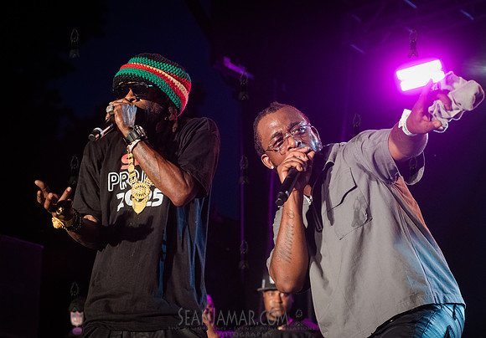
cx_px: 229
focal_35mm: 85
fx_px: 1157
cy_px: 169
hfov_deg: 23.7
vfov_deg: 16.6
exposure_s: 1/400
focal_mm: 80
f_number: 4.5
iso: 5000
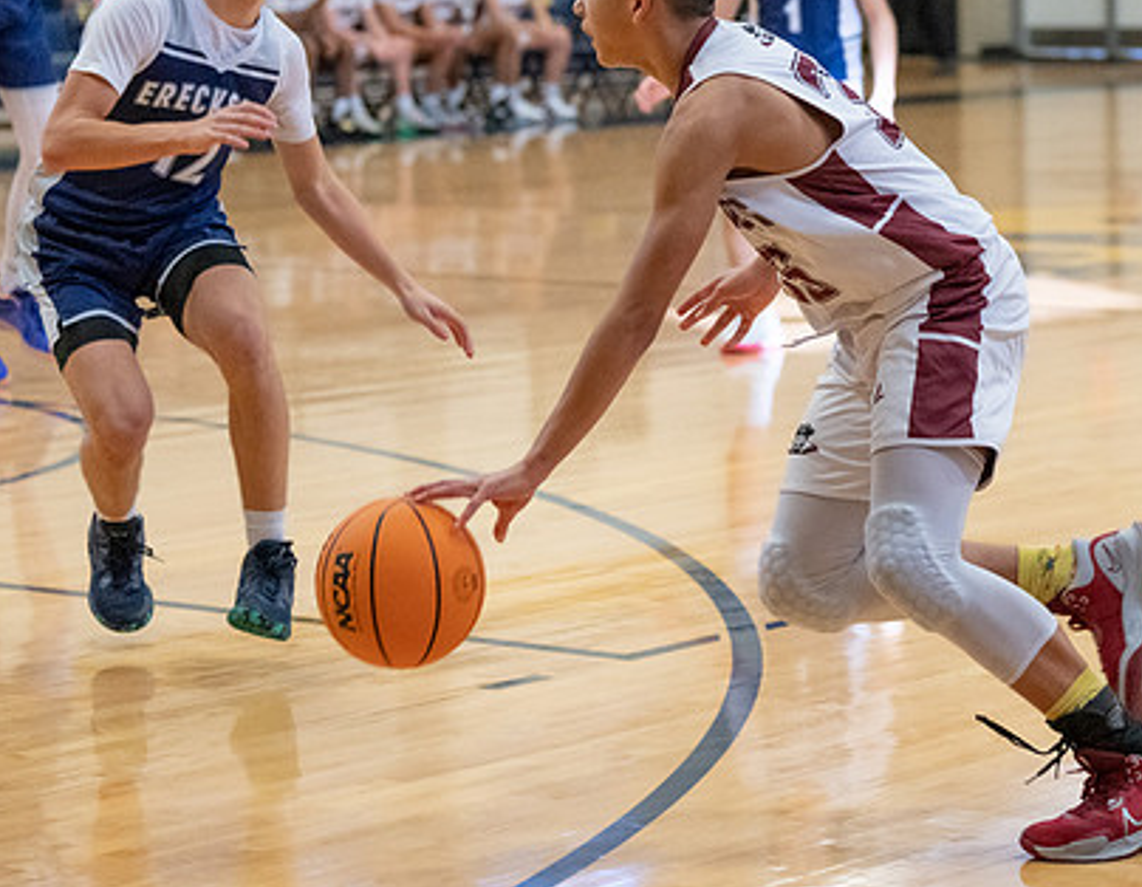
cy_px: 221
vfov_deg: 11.4
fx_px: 4446
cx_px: 933
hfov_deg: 14.5
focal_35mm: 133
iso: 4000
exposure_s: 1/1000
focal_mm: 70
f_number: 2.8
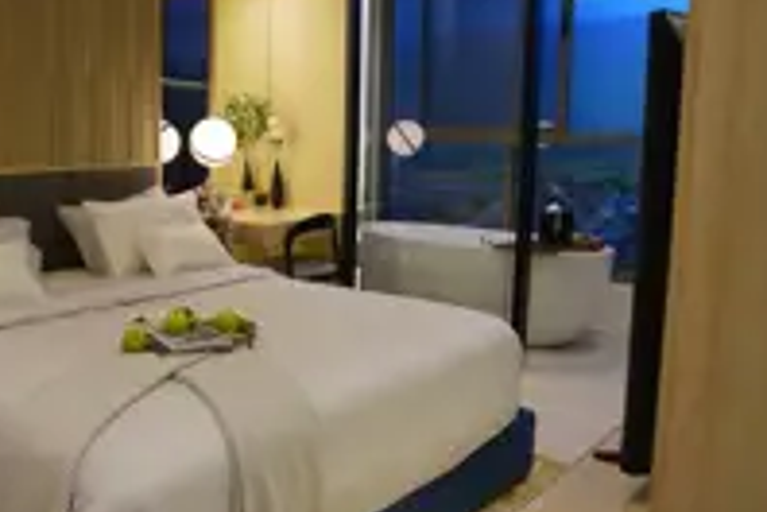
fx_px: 724
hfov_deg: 52.0
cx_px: 147
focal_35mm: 34
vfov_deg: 38.8
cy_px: 213
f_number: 4
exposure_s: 1/100
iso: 1000
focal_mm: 16
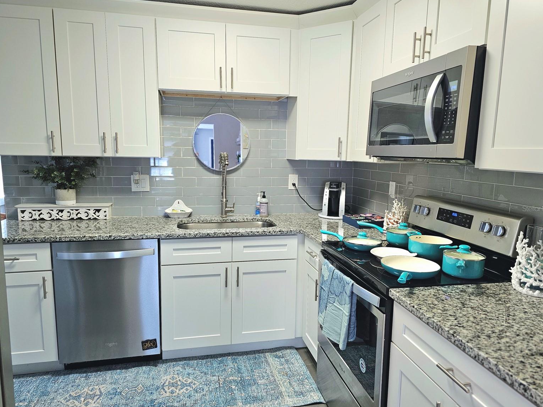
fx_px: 376
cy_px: 208
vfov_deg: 56.8
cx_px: 272
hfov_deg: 71.6
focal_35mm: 24
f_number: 1.7
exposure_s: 1/120
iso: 200
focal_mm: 6.3
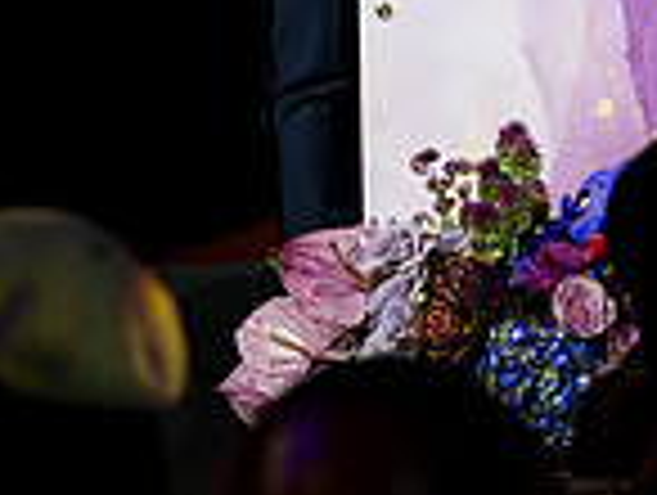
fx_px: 12661
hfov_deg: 3.0
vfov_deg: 2.2
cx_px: 670
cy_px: -292
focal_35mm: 666
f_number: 3.5
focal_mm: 150
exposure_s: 1/50
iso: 90
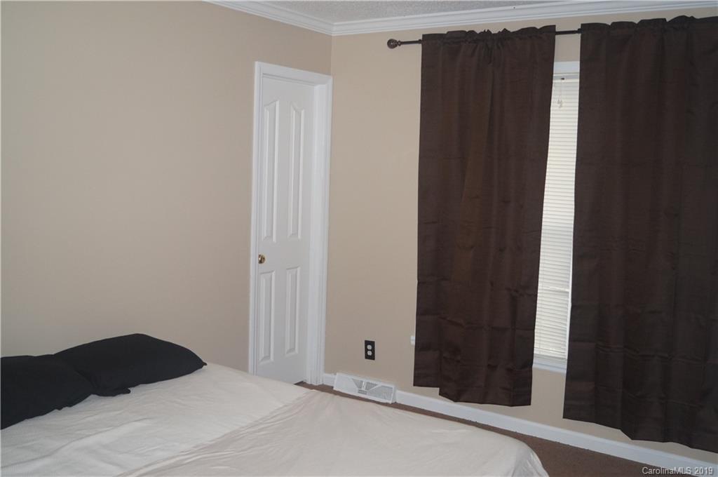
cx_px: 359
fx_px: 717
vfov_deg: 36.8
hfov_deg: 53.2
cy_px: 238
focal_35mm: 36
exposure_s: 1/80
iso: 800
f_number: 4
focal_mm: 24
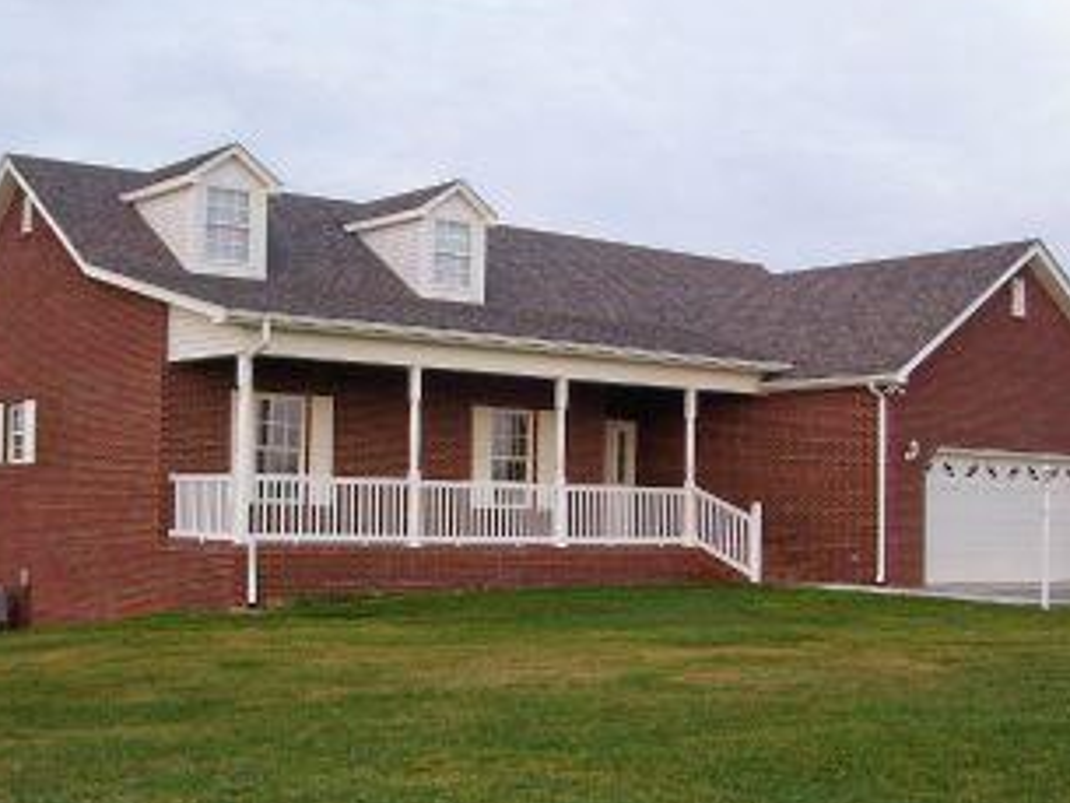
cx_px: 488
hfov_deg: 34.9
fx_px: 1701
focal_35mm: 55
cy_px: 487
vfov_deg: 26.5
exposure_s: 1/60
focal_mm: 7
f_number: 3
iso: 80
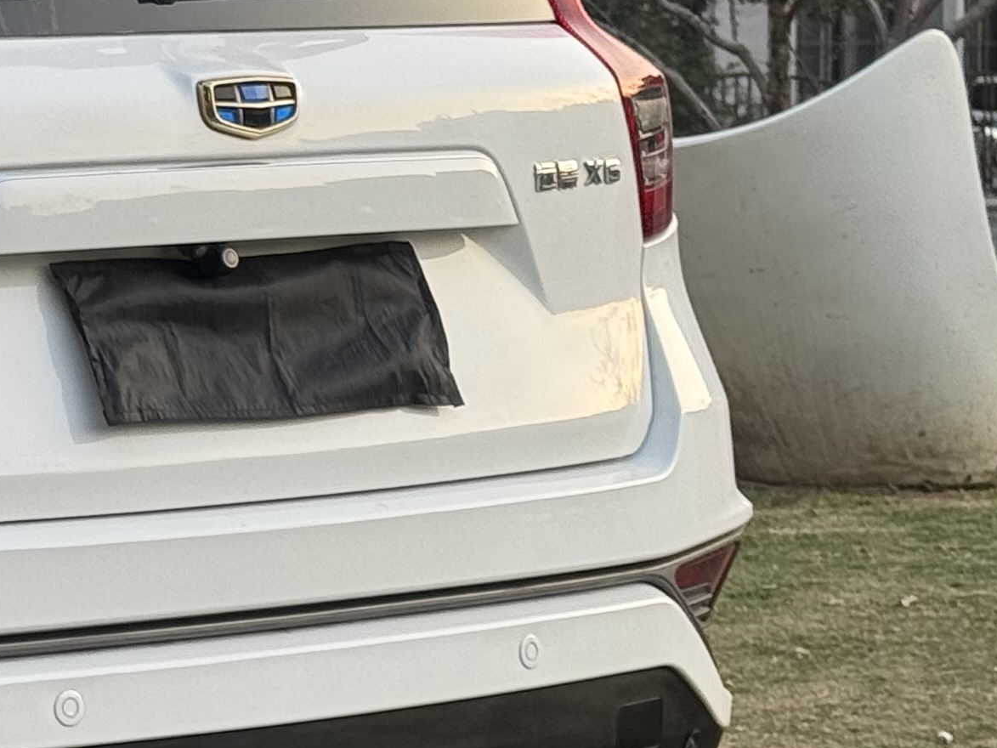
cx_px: -666
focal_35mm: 165
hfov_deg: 11.3
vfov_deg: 9.0
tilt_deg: -3.3
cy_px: 399
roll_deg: +0.7
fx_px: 4753
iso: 64
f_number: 1.78
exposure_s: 1/325
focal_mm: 6.76
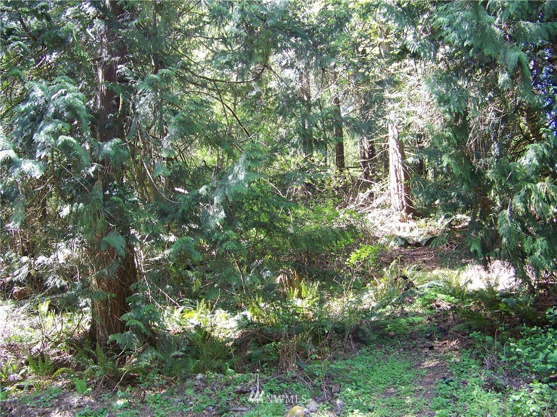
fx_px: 579
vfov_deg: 39.7
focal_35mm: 36
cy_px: 208
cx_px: 278
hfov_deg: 51.4
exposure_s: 1/30
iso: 64
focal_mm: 5.85
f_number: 2.8
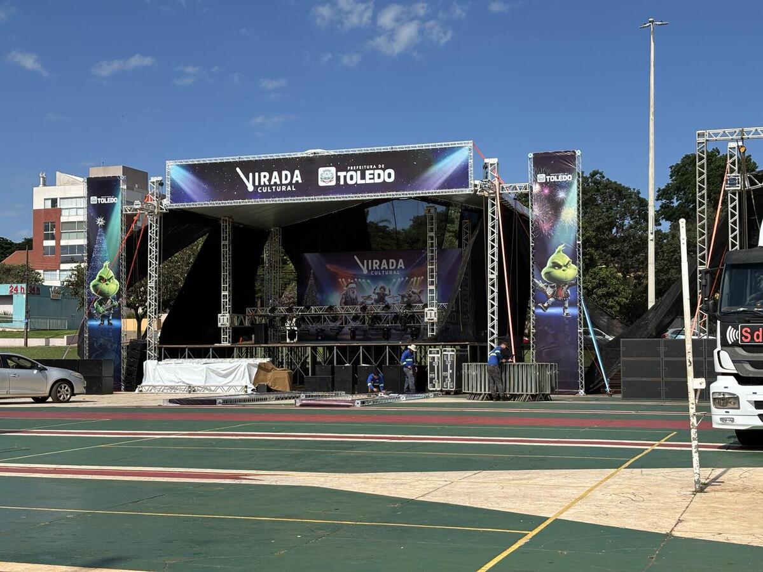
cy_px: 286
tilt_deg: +3.8
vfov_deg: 28.0
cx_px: 382
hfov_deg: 36.8
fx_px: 1146
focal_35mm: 52
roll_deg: +0.1
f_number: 1.6
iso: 40
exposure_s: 1/2857
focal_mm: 5.96
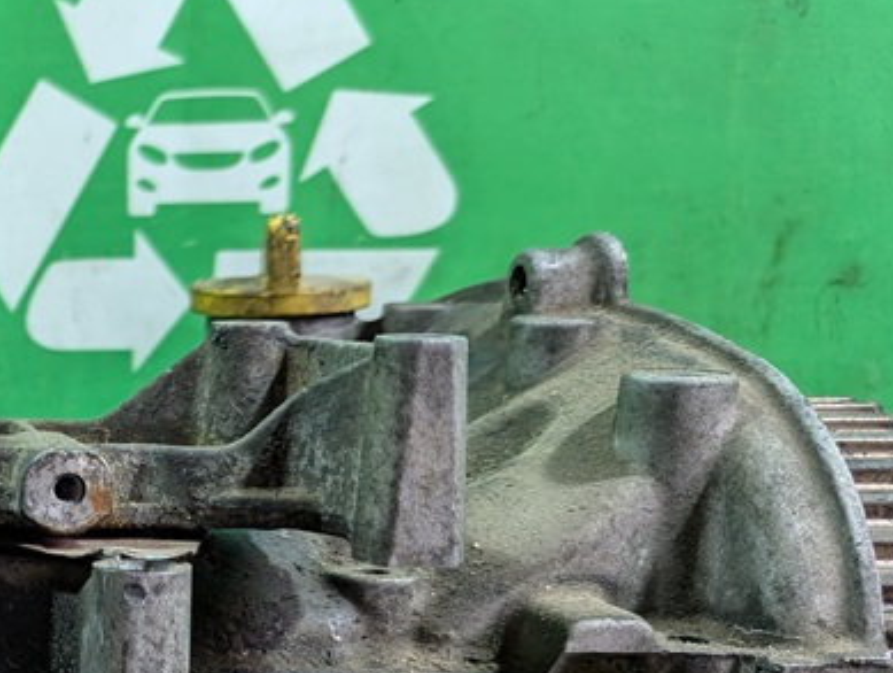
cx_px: -234
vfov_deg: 22.9
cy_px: 579
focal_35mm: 63
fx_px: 1628
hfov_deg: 26.5
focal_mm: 6.9
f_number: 1.68
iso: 92
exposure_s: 1/100
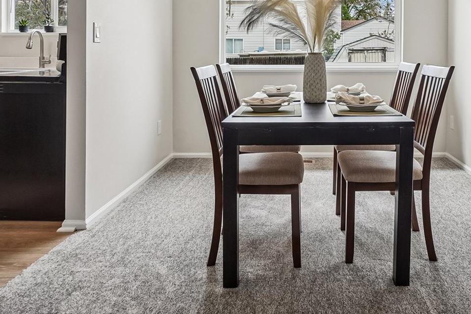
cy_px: 65
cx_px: 307
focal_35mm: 30
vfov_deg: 41.8
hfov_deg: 60.7
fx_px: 392
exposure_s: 1/30
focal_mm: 12
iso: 160
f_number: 8
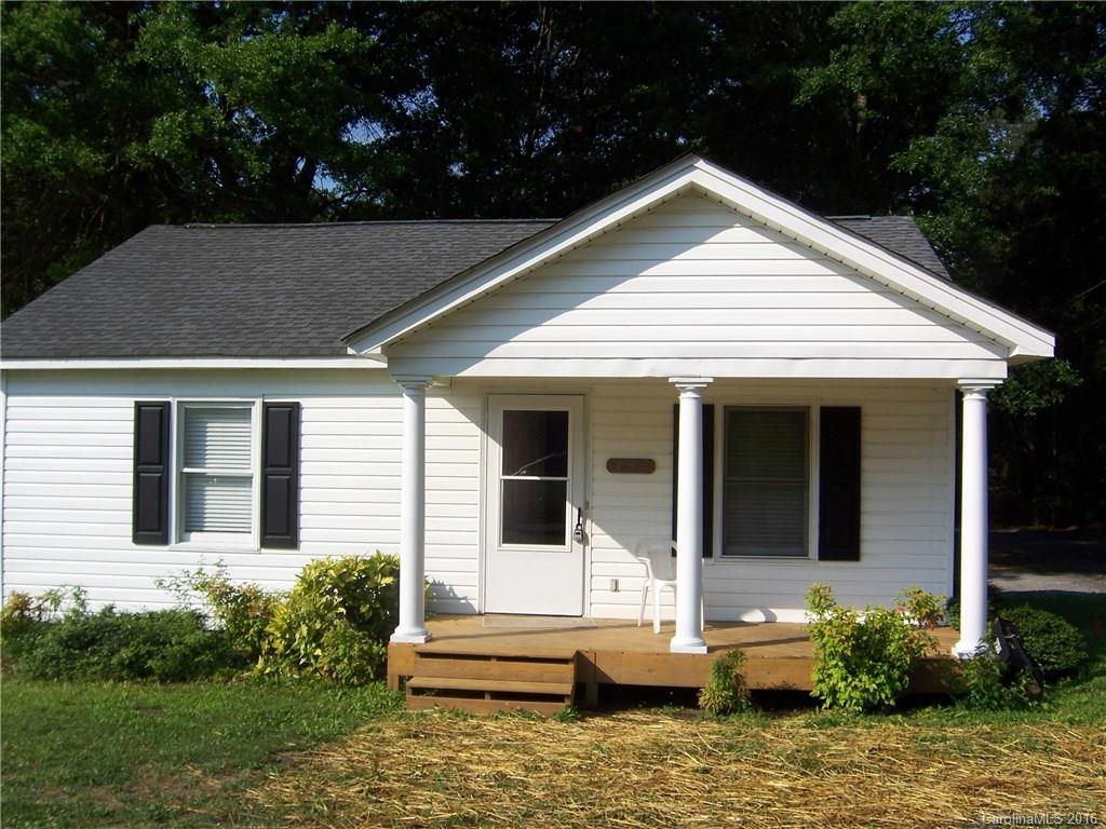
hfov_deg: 51.4
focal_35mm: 36
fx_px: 1150
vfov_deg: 39.7
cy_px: 414
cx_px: 553
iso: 80
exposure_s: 1/640
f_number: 4.5
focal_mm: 6.2
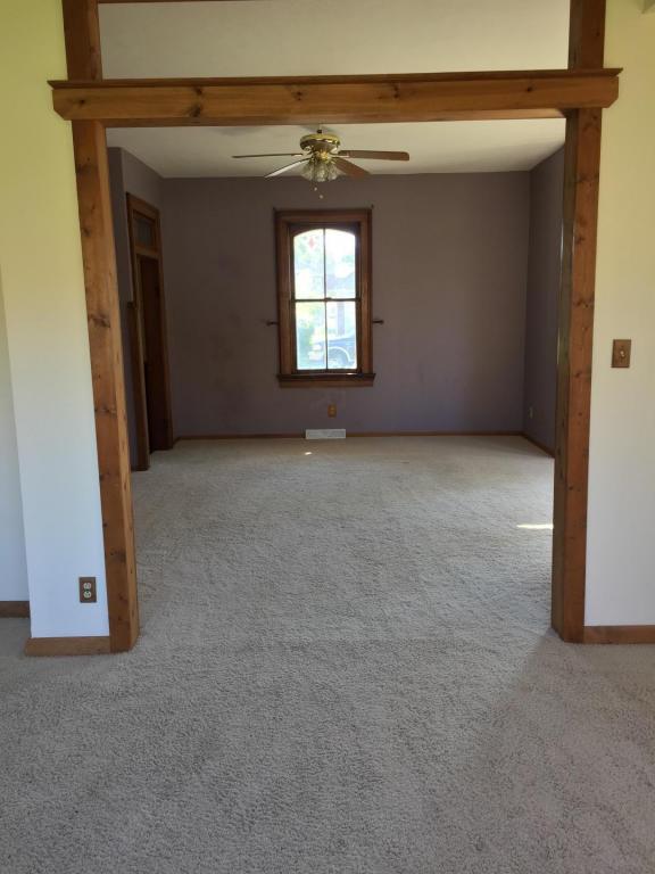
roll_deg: +0.6
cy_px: 437
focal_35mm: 29
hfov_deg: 48.2
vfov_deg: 61.7
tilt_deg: -8.2
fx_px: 732
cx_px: 328
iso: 32
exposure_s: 1/40
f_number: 2.2
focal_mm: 4.15
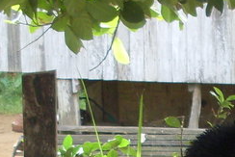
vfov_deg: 8.0
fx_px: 1084
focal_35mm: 166
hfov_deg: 12.2
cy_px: 289
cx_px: 243
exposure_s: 1/60
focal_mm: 6.3
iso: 100
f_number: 2.8
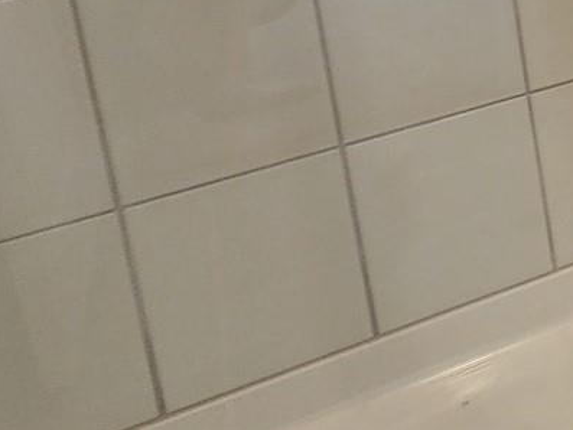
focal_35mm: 67
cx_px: 1401
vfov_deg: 18.6
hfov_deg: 14.9
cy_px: -270
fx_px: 1109
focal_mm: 2.2
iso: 80
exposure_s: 1/60
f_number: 2.2
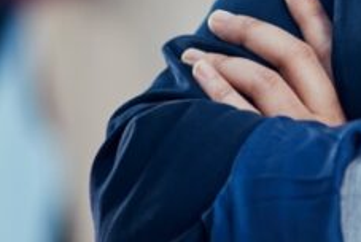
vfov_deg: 3.6
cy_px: -256
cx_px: 278
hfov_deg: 5.4
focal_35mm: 383
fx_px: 3846
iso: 250
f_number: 2.2
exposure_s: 1/200
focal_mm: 85
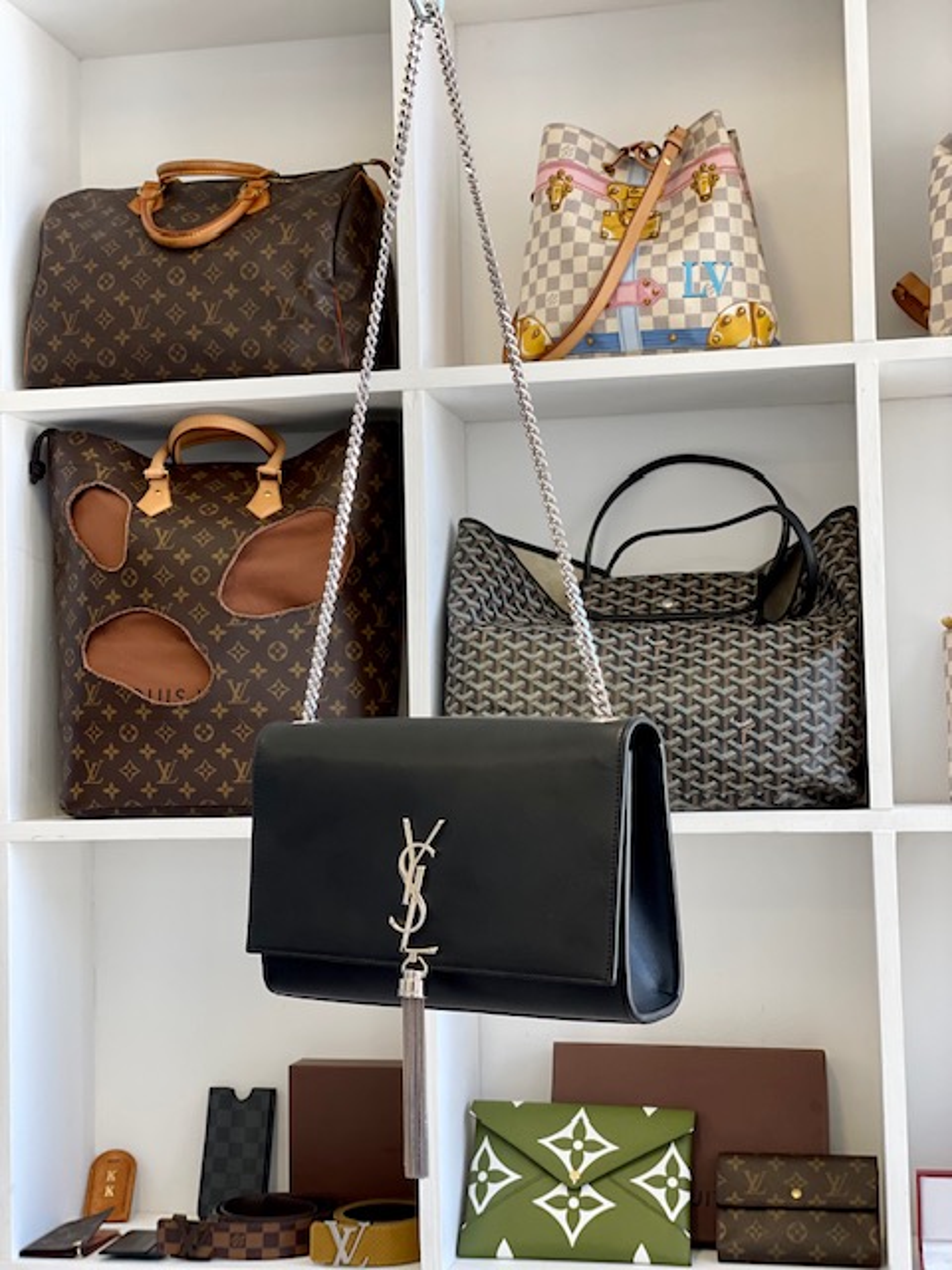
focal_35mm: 52
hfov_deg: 28.0
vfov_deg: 36.8
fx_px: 1907
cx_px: 476
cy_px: 635
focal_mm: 6
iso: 100
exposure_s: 1/100
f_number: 2
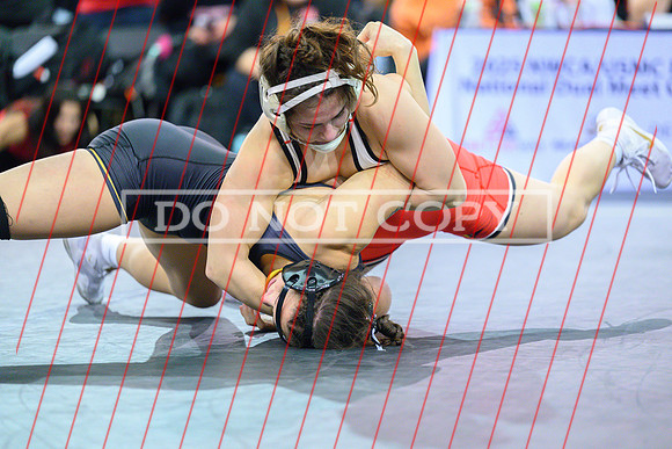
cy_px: 224
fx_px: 2945
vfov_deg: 8.7
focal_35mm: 158
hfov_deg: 13.0
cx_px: 339
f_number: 2.8
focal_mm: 155
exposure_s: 1/800
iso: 8000
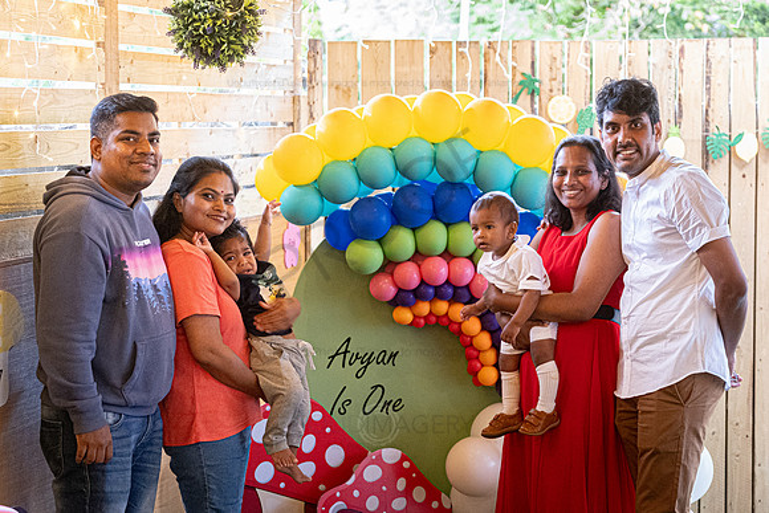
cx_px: 403
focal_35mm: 81
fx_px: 1732
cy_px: 249
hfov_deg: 25.0
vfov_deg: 16.9
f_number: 2.8
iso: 3200
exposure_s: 1/60
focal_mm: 50
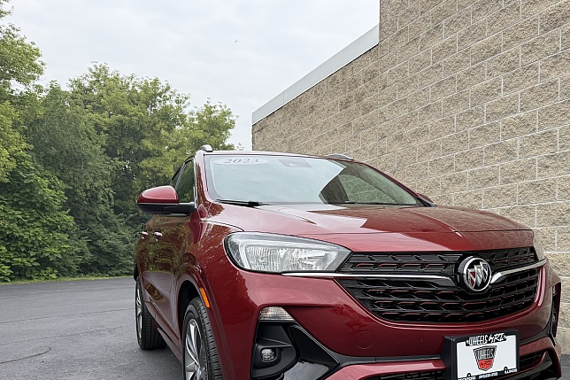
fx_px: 491
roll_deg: +0.2
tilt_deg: -0.8
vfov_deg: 41.6
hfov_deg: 59.8
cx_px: 340
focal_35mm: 31
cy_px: 263
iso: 100
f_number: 1.78
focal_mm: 6.76
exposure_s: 1/1553
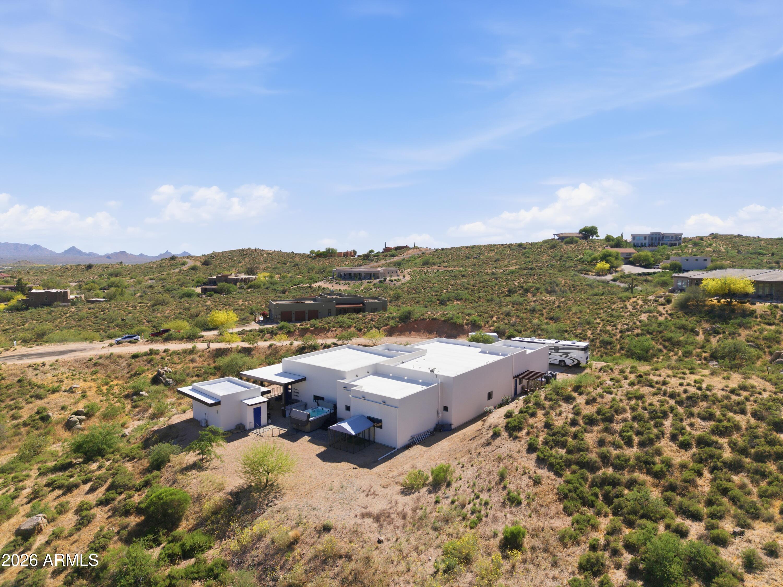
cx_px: 392
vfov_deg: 56.8
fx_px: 543
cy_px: 294
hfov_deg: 71.6
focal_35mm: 24
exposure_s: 1/5000
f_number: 1.8
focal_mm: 8.7
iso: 190
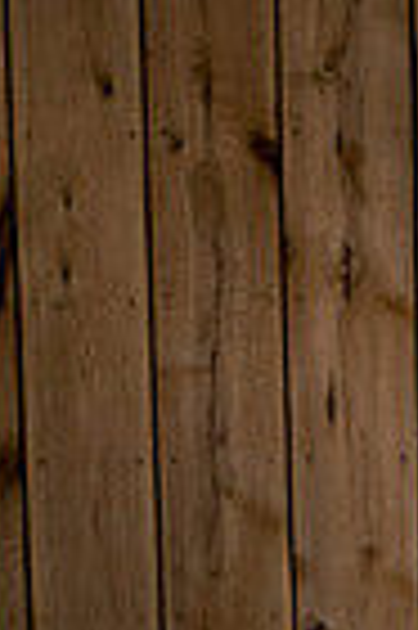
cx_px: 634
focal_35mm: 161
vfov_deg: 12.3
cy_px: 900
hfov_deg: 8.3
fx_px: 2811
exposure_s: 1/160
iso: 400
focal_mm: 50
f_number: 9
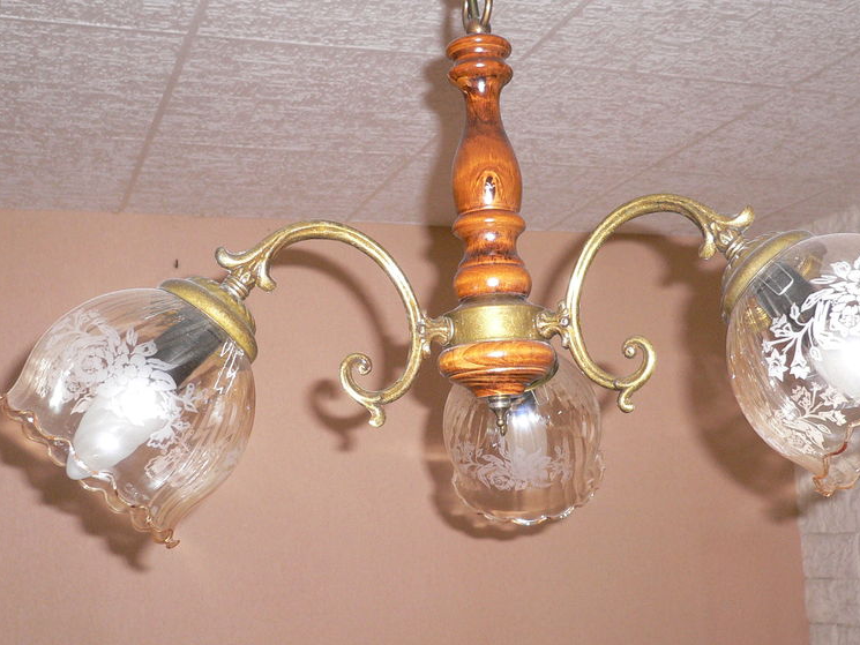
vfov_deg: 30.8
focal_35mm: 47
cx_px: 481
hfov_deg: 40.4
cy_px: 368
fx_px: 1168
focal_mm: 5.8
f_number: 2.8
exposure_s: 1/60
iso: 200
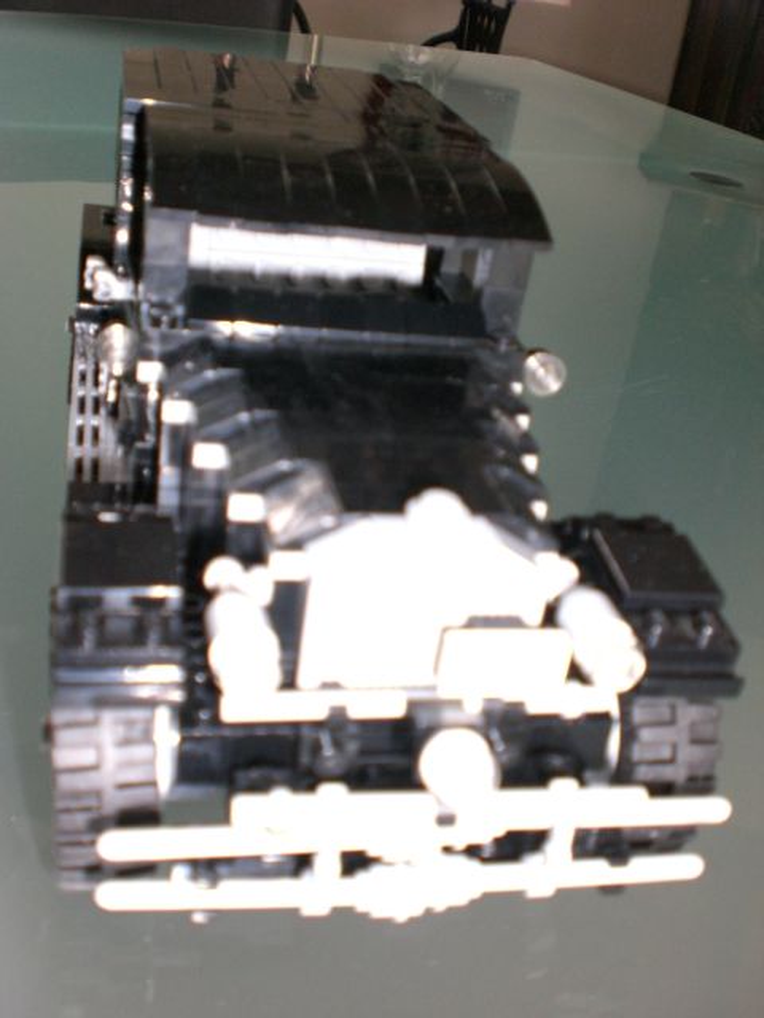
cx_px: 382
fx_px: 1118
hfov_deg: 37.7
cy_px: 509
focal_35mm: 38
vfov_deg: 49.0
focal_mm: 6.3
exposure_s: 1/60
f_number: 3.1
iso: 200
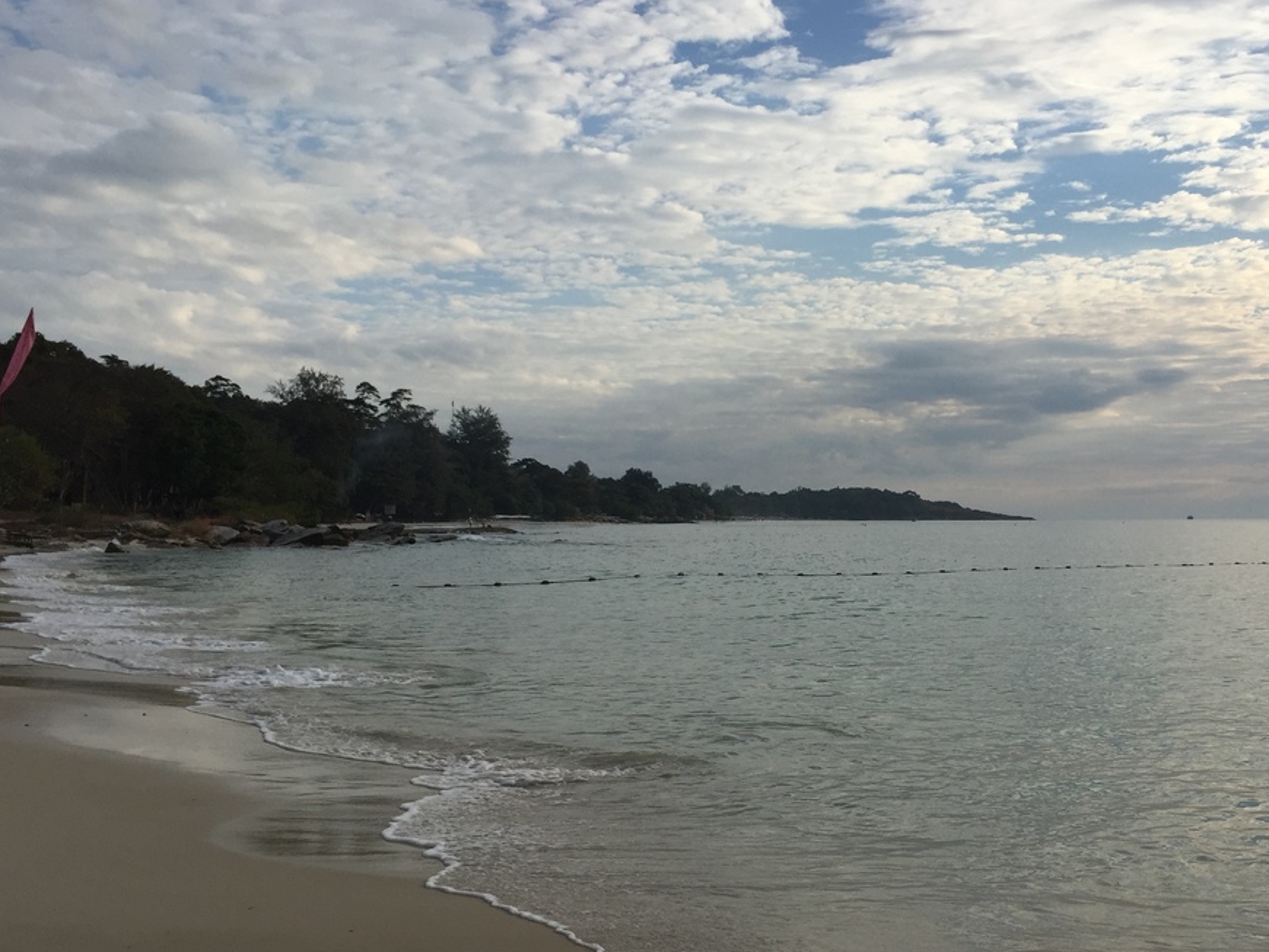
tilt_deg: -2.6
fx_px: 1467
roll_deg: -0.9
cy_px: 570
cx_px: 826
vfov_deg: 35.9
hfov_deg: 46.2
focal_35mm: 40
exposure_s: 1/2639
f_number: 2.2
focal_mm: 4.15
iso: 32
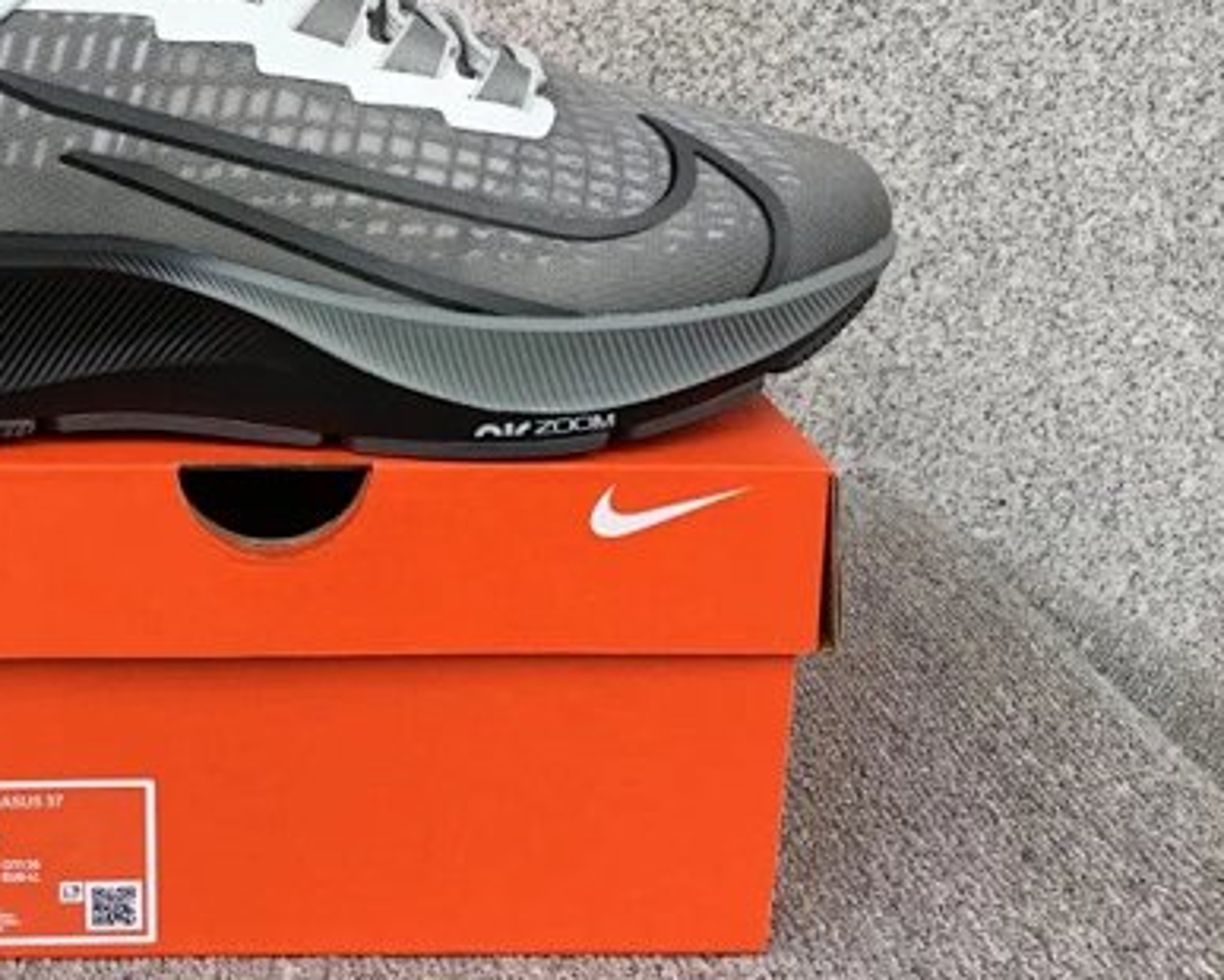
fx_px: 1812
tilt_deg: -14.5
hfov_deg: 36.2
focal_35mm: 50
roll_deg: -0.2
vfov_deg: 30.1
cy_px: 332
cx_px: 266
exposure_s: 1/100
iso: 32
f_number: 2.4
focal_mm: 3.3
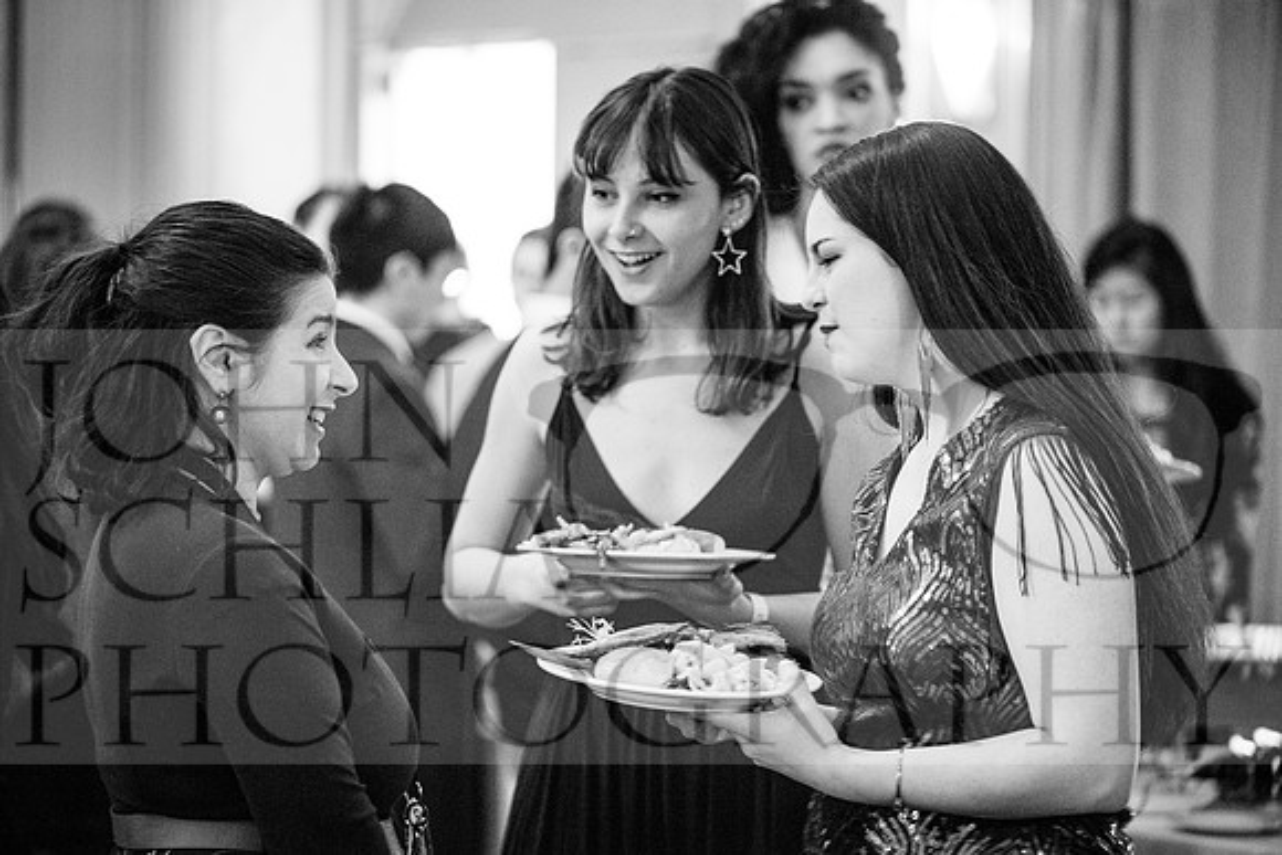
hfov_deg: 19.1
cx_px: 641
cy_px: 428
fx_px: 3811
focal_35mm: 107
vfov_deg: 12.8
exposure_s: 1/30
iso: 12800
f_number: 2.8
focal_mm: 107
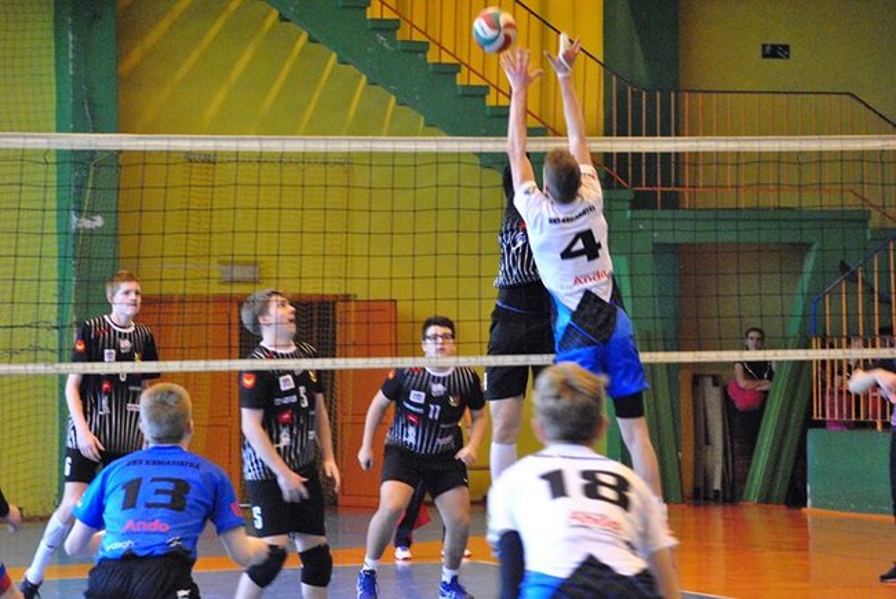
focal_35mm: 150
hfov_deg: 13.7
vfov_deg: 9.2
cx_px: 448
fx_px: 3737
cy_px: 300
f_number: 5.6
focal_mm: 100
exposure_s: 1/100
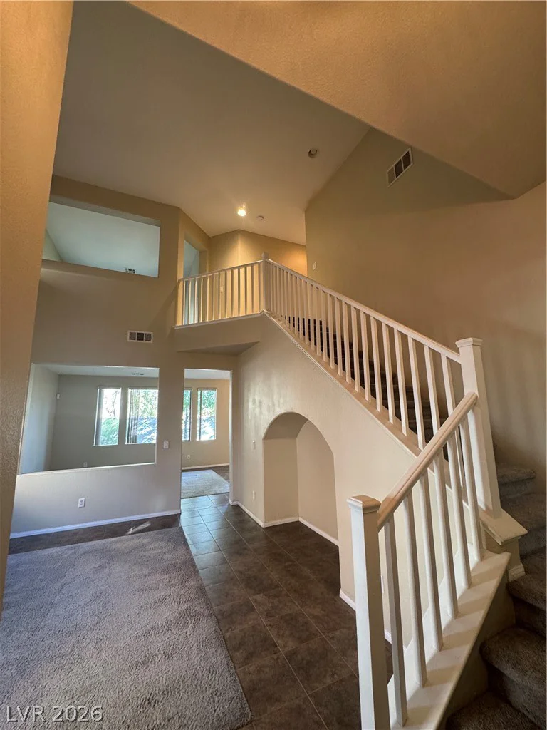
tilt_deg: +10.3
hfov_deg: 85.7
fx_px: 295
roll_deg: +1.2
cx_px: 274
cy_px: 365
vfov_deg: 102.1
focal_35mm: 14
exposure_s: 1/60
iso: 250
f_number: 2.2
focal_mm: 2.22
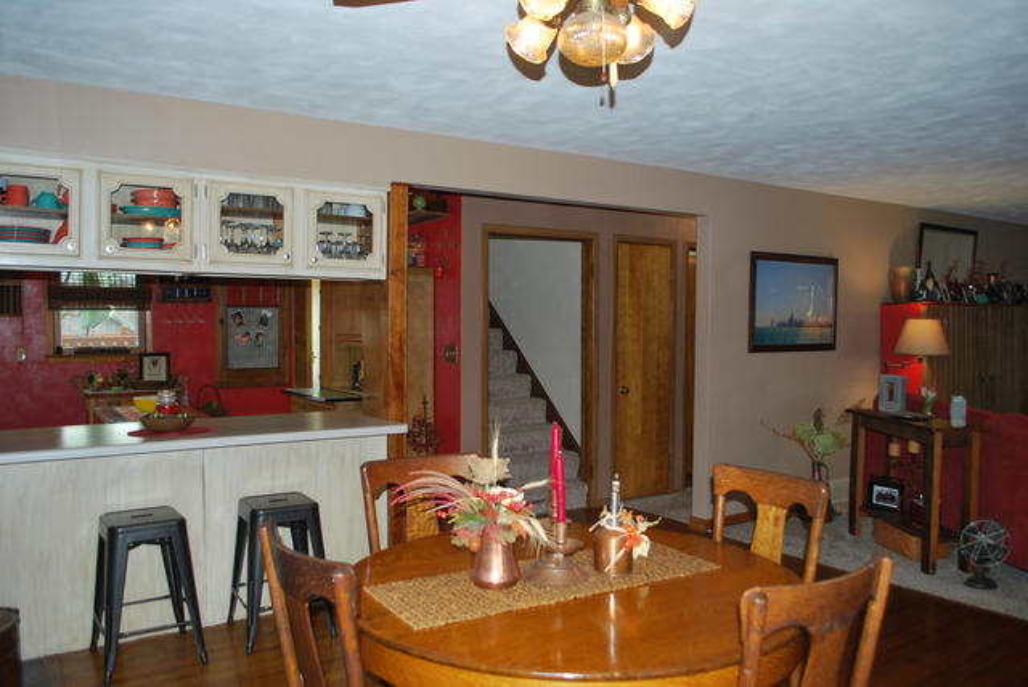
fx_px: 772
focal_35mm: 27
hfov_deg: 67.3
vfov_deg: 48.0
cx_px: 514
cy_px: 344
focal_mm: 18
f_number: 3.5
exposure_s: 1/60
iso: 200
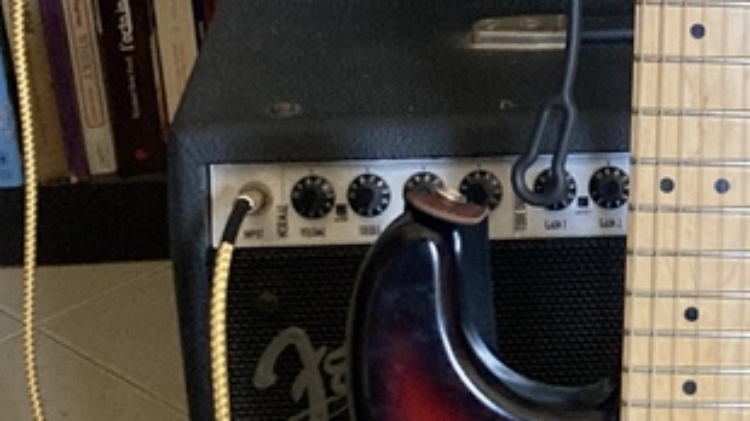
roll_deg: +0.7
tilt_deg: -22.9
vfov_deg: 10.2
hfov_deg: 17.7
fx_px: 2345
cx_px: 757
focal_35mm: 118
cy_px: 97
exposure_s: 1/46
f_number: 1.8
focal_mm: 3.99
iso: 320
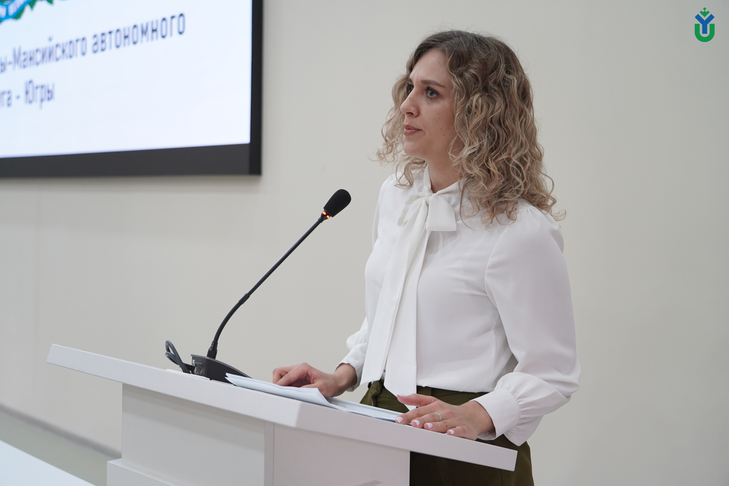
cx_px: 364
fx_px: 1620
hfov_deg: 25.4
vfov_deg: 17.1
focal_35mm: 80
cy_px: 243
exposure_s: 1/160
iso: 4000
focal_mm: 80
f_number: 4
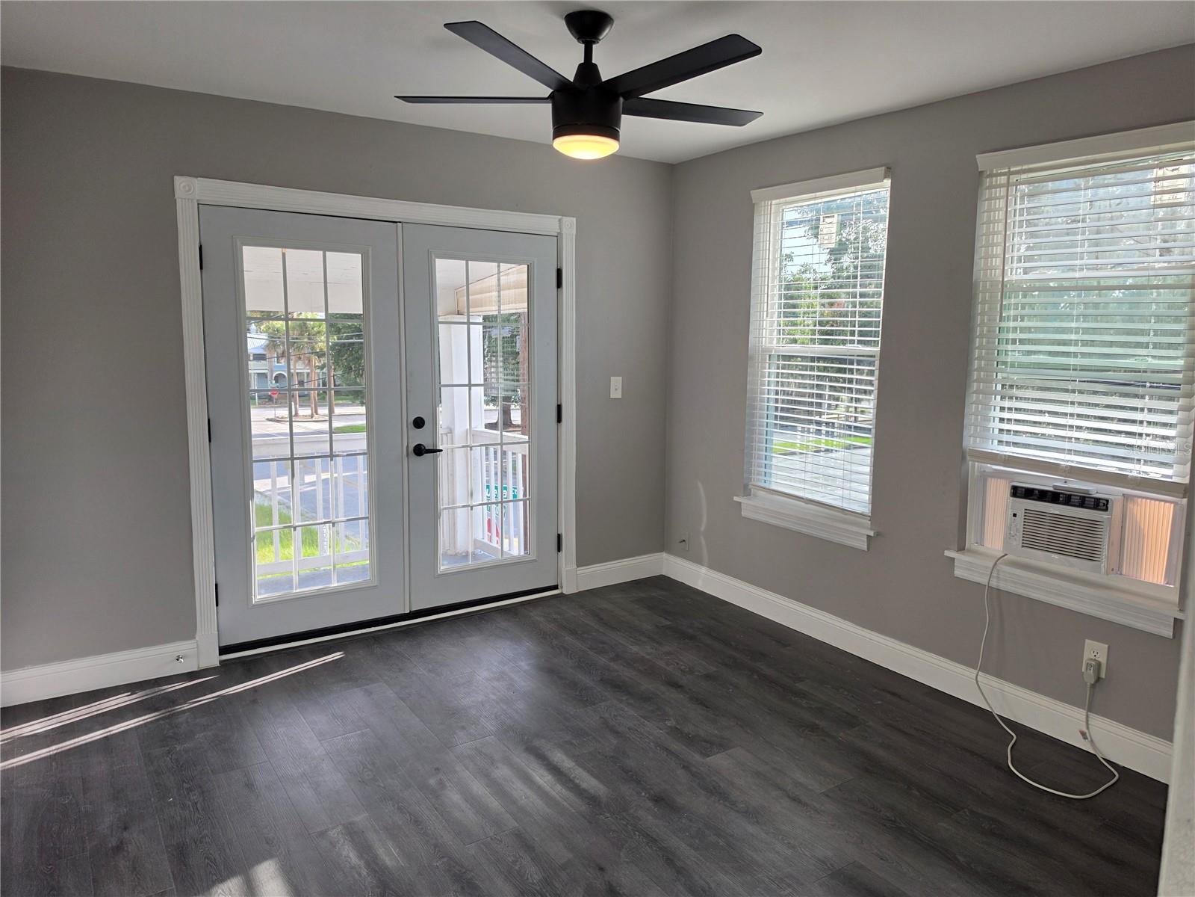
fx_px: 794
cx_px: 598
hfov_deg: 73.9
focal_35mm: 23
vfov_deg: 58.9
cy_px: 448
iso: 10
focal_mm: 6.5
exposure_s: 1/120
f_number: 1.4
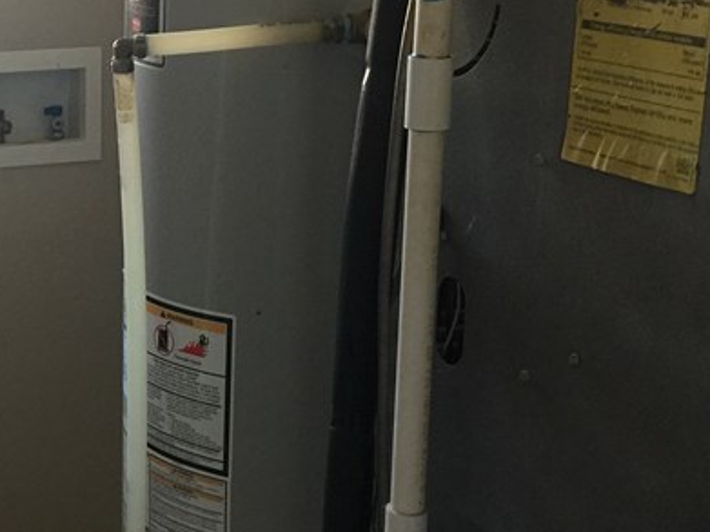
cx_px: -27
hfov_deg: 24.3
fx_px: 1558
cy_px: 225
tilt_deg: -12.6
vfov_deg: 19.4
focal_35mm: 76
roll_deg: +0.2
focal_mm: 4.15
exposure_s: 1/15
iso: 100
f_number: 2.2
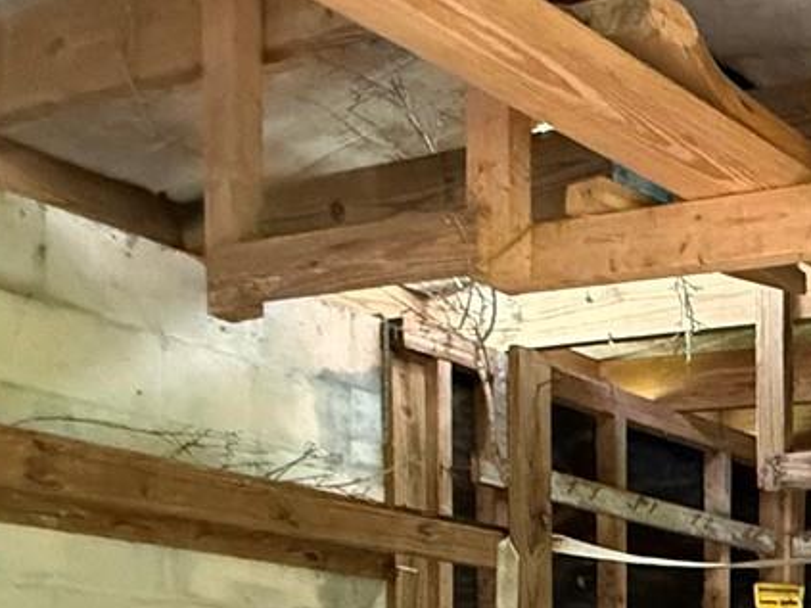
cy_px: 873
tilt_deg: -4.5
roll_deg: -2.0
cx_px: 1265
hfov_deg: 25.4
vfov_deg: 23.1
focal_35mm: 53
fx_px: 1241
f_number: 2.2
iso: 1000
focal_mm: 2.22
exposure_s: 1/60
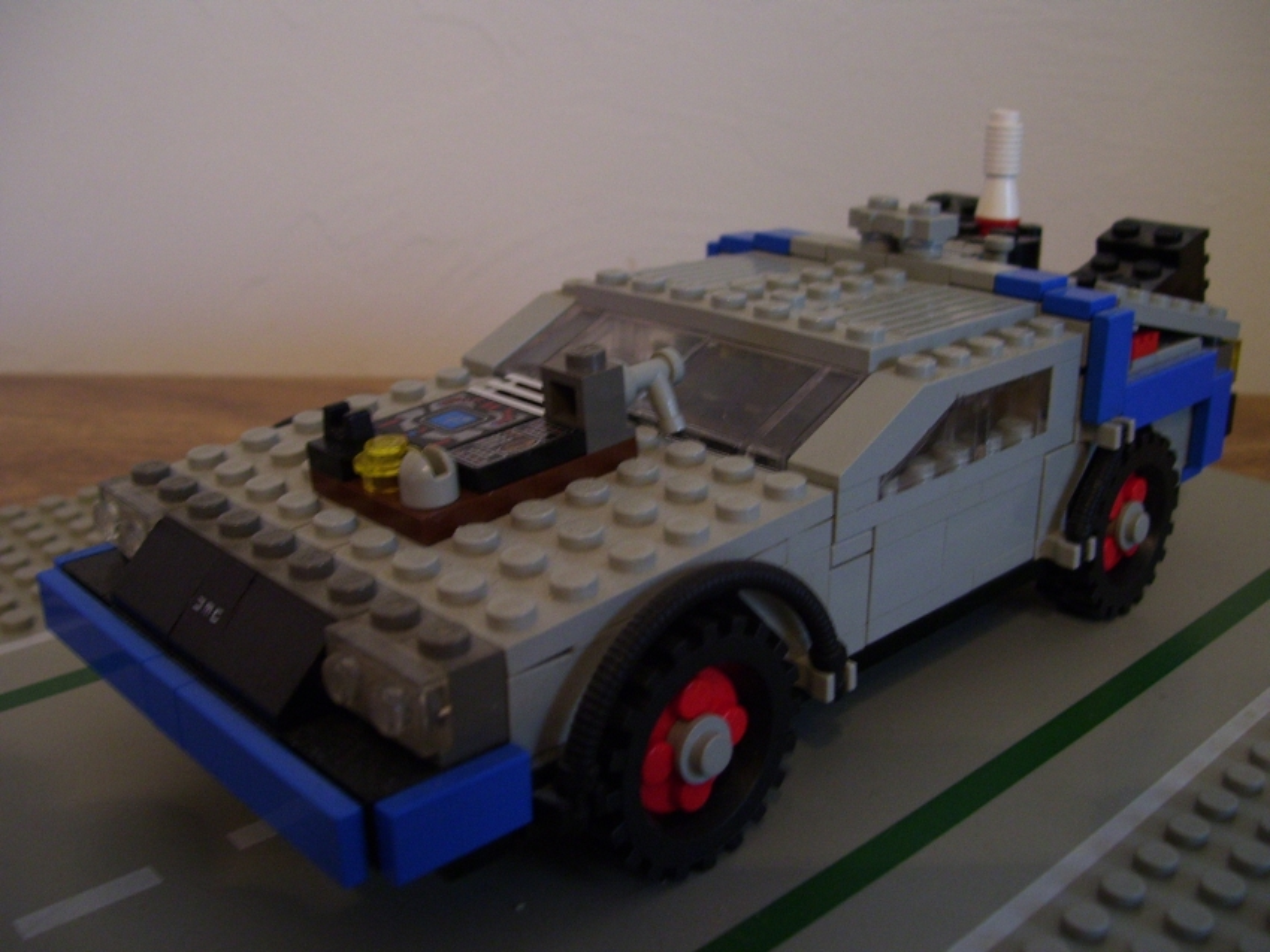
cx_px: 635
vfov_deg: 38.7
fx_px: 1358
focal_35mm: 37
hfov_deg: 50.1
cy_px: 476
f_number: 2.7
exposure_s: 1/8
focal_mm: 6
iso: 160
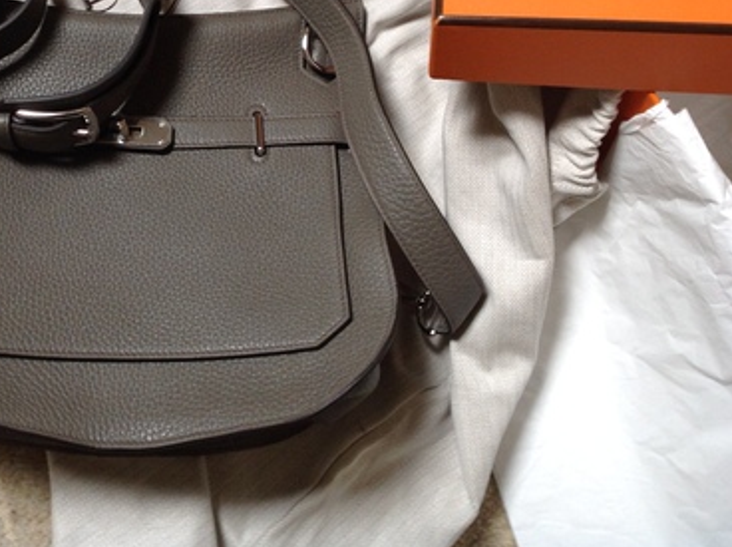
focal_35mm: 57
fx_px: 1204
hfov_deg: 33.2
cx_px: 185
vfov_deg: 25.2
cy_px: 117
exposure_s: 1/15
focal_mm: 4.28
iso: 80
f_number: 2.4
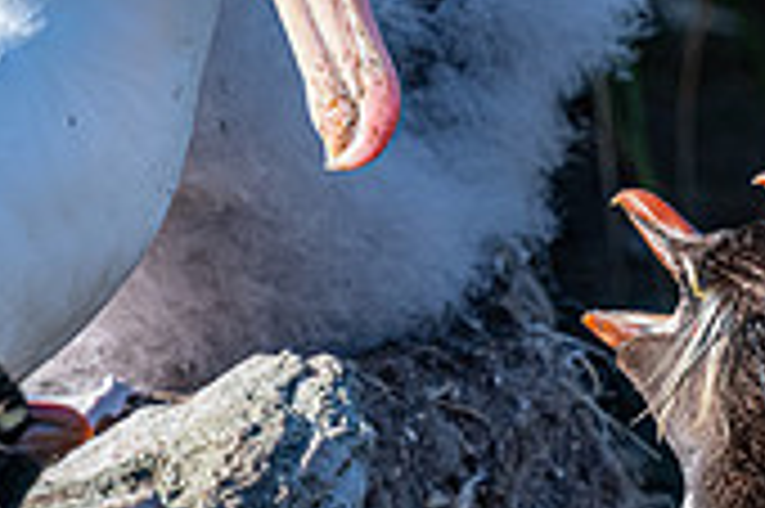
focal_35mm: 1219
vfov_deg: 1.1
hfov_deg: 1.7
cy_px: 366
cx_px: 728
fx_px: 25878
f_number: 8
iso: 800
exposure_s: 1/640
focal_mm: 300
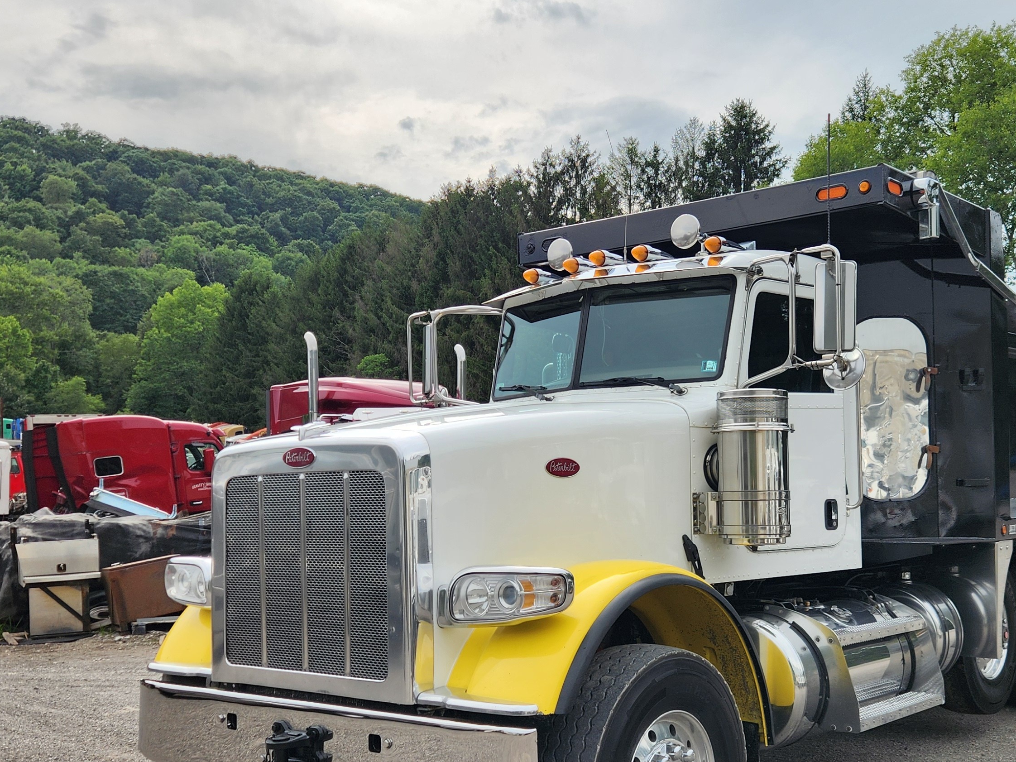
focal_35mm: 41
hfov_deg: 45.5
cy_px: 496
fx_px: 1203
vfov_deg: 34.9
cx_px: 605
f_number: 1.8
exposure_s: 1/1332
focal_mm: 5.4
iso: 20
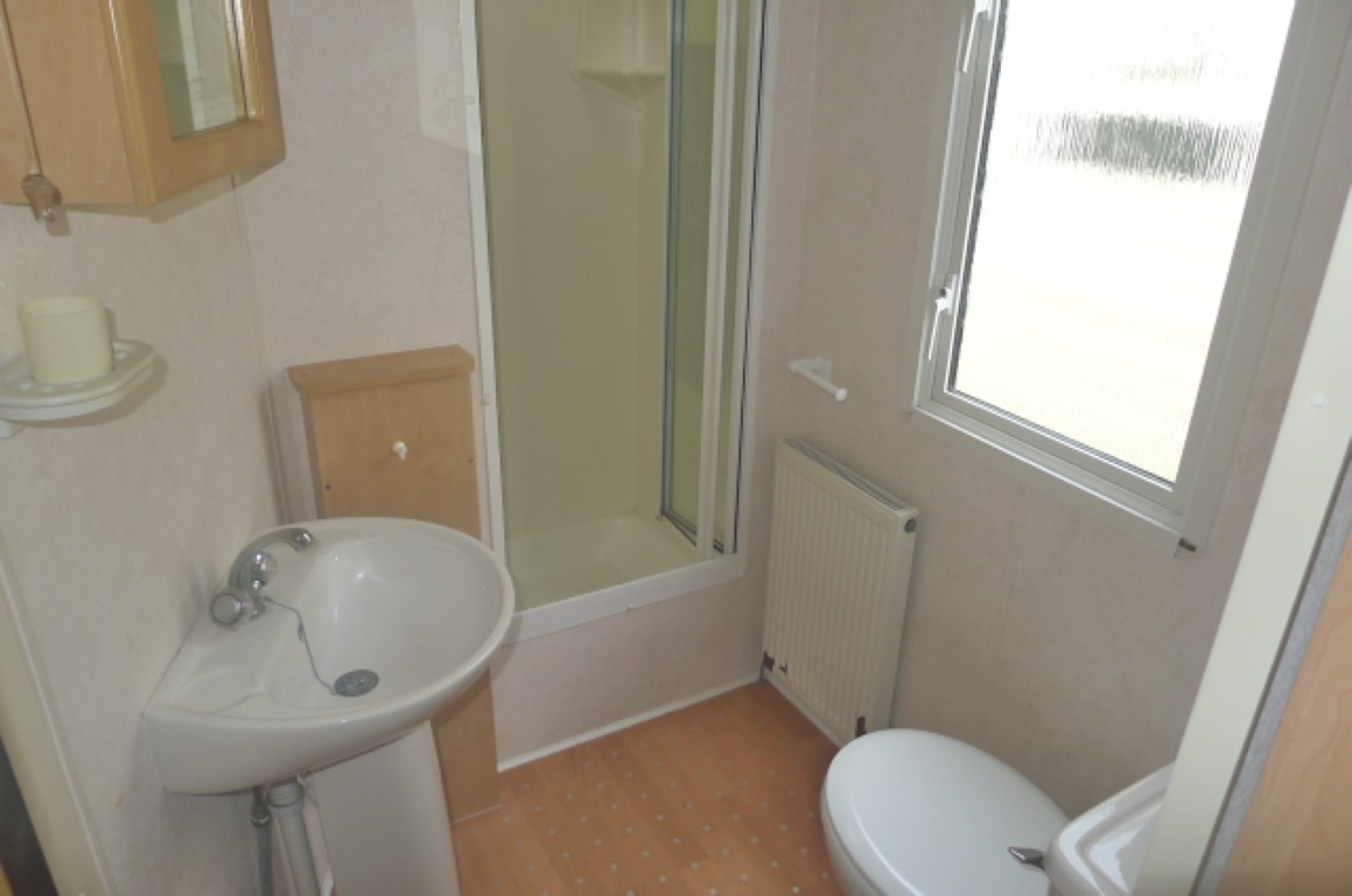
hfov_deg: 73.8
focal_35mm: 24
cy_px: 448
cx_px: 676
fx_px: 900
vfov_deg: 52.9
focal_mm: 5.1
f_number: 2
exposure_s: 1/20
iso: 400
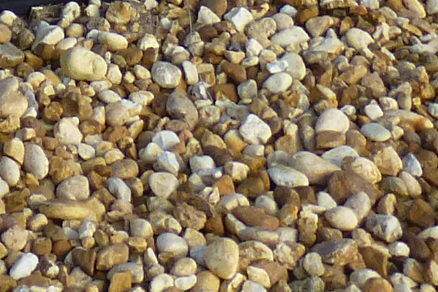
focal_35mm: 164
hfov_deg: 11.7
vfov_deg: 7.0
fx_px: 1994
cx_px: -331
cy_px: -747
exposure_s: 1/500
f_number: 4
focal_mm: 4.3
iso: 100
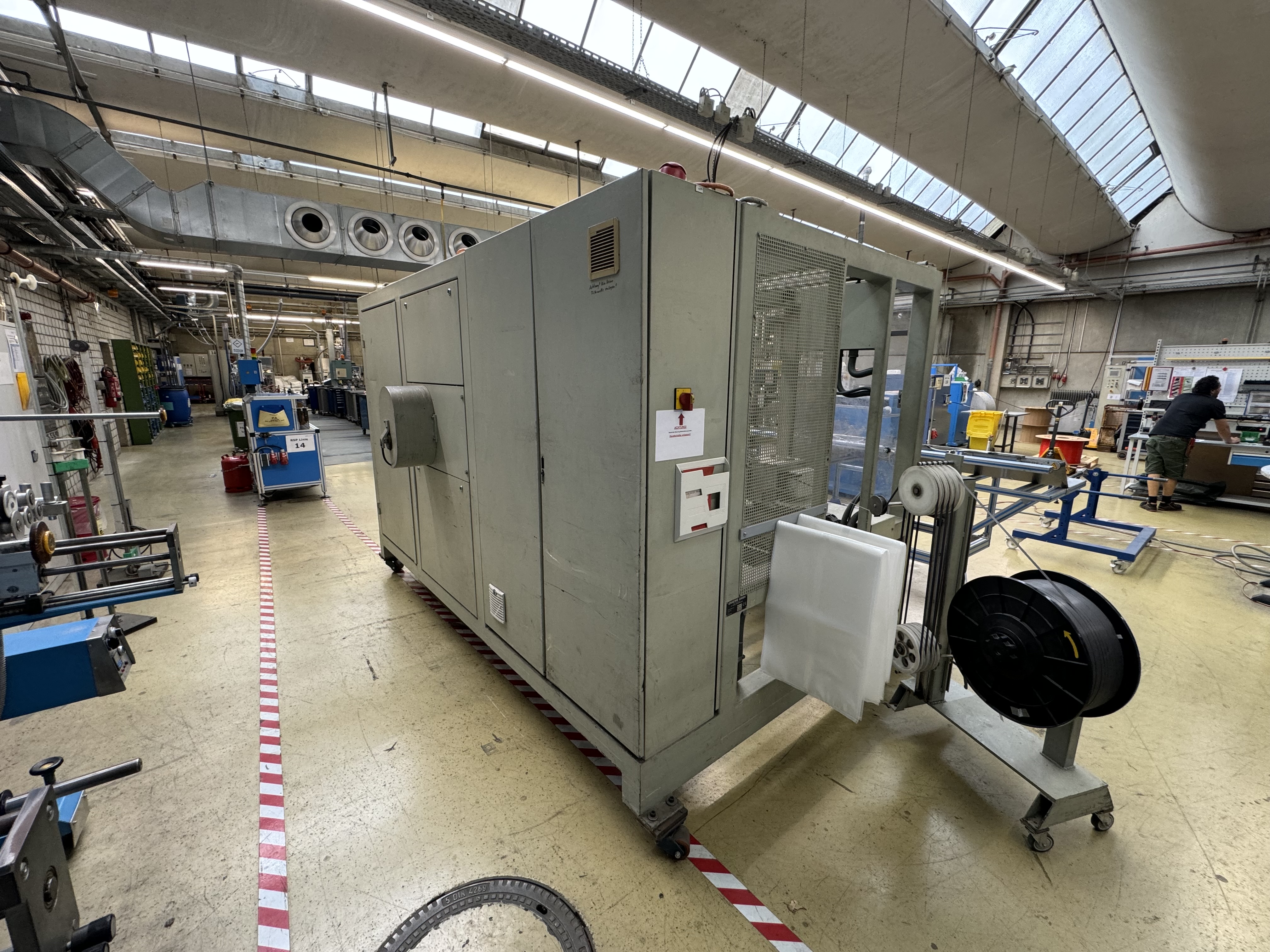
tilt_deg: -11.0
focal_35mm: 14
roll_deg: -0.6
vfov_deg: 85.7
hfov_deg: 102.1
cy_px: 476
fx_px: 514
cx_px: 635
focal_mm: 2.22
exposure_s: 1/99
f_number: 2.2
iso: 160
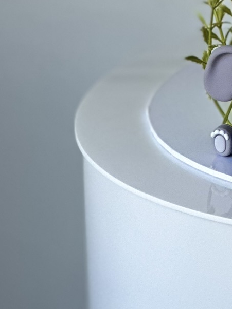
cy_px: -214
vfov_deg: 7.4
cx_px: 386
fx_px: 2343
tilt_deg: -10.4
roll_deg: +0.5
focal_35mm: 262
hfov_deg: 5.6
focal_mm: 9
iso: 125
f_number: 2.8
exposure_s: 1/121
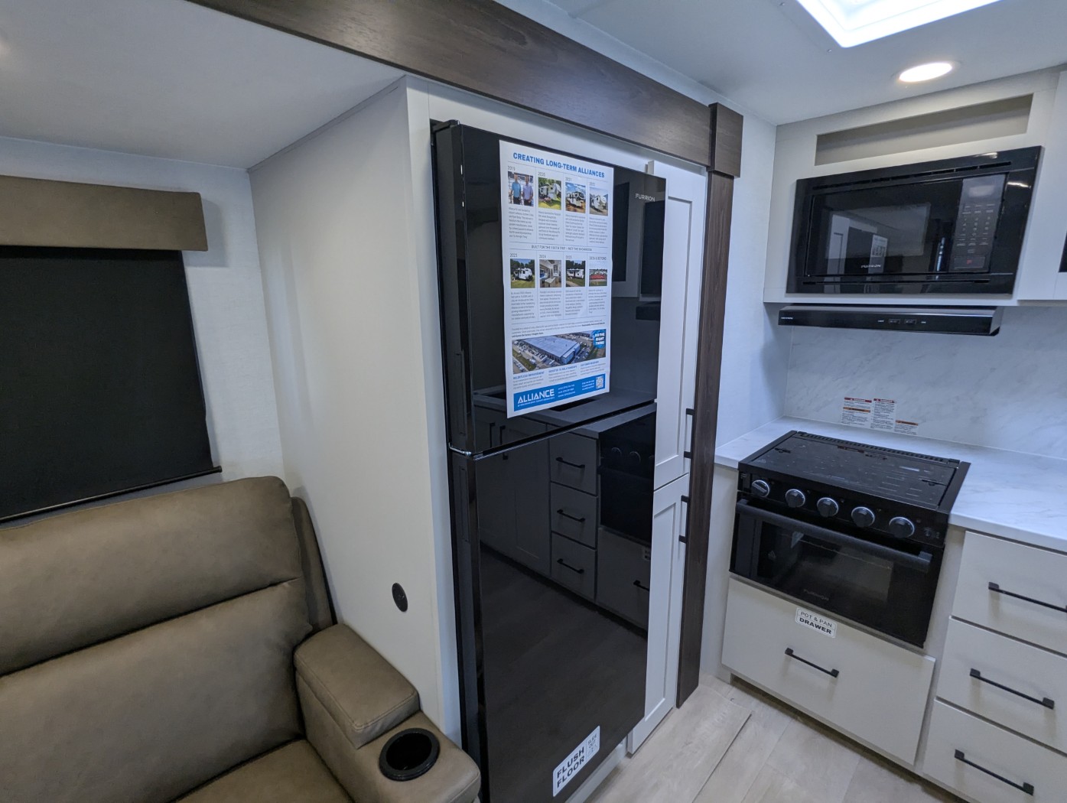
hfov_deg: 94.4
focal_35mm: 16
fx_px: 494
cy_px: 402
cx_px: 534
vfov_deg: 78.2
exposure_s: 1/120
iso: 135
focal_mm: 2.35
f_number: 2.2
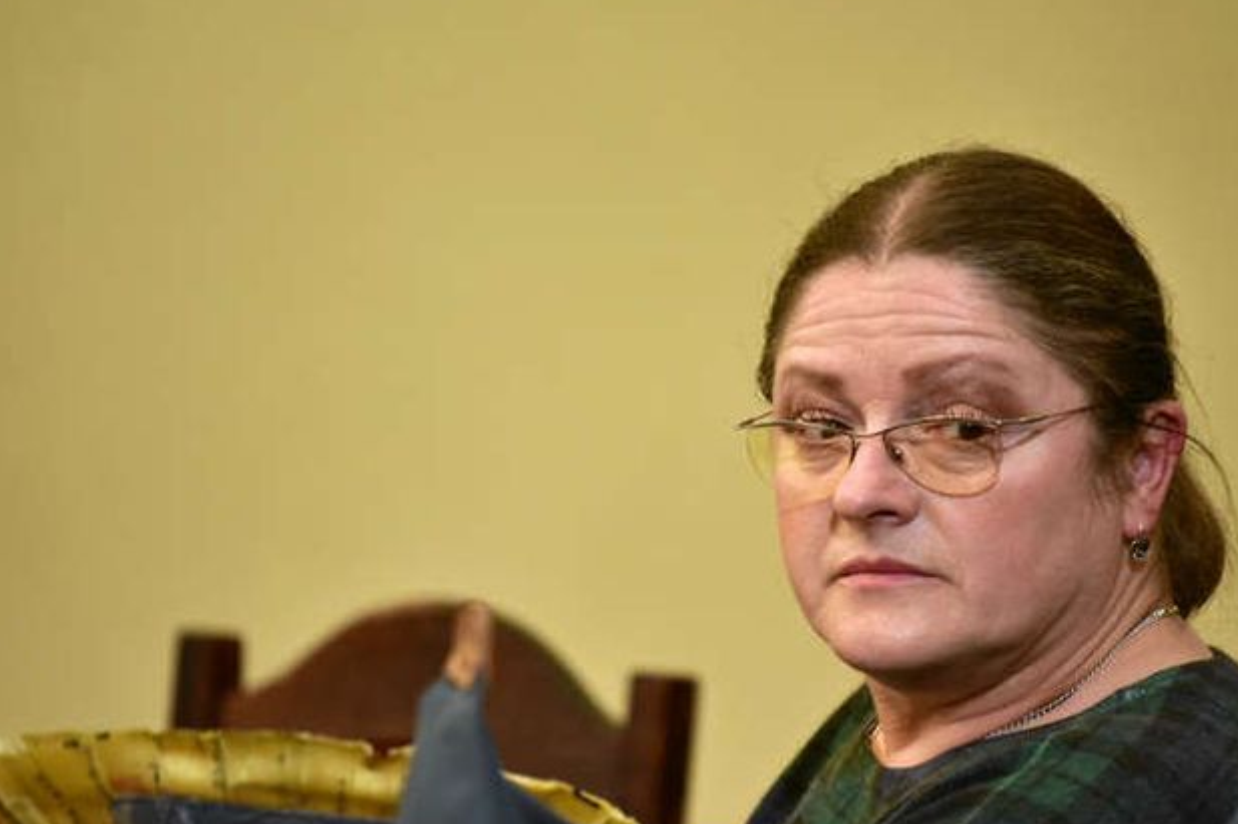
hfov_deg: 7.8
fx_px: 9110
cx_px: 662
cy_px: 550
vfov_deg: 5.2
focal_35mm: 265
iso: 4000
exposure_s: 1/250
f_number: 4
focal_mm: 190
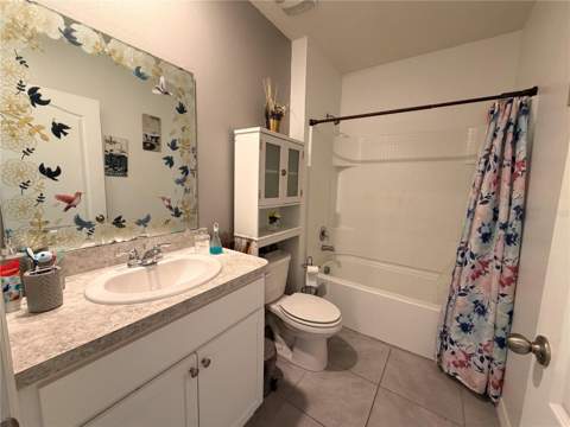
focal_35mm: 14
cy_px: 214
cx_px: 285
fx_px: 231
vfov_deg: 85.7
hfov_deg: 102.1
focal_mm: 2.22
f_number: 2.2
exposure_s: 1/60
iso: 320
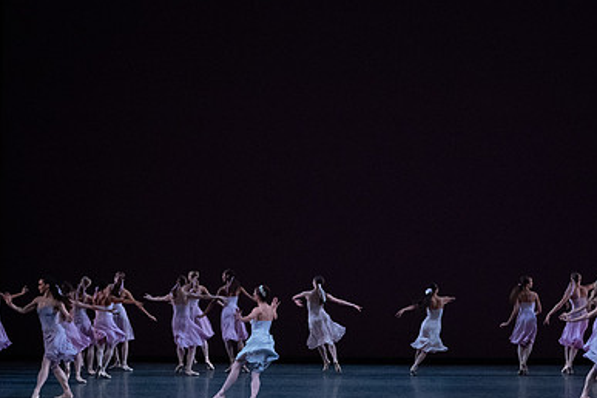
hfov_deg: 19.4
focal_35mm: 105
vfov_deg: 13.0
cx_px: 373
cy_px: 221
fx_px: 1741
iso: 12800
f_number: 13
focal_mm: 70
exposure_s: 1/400
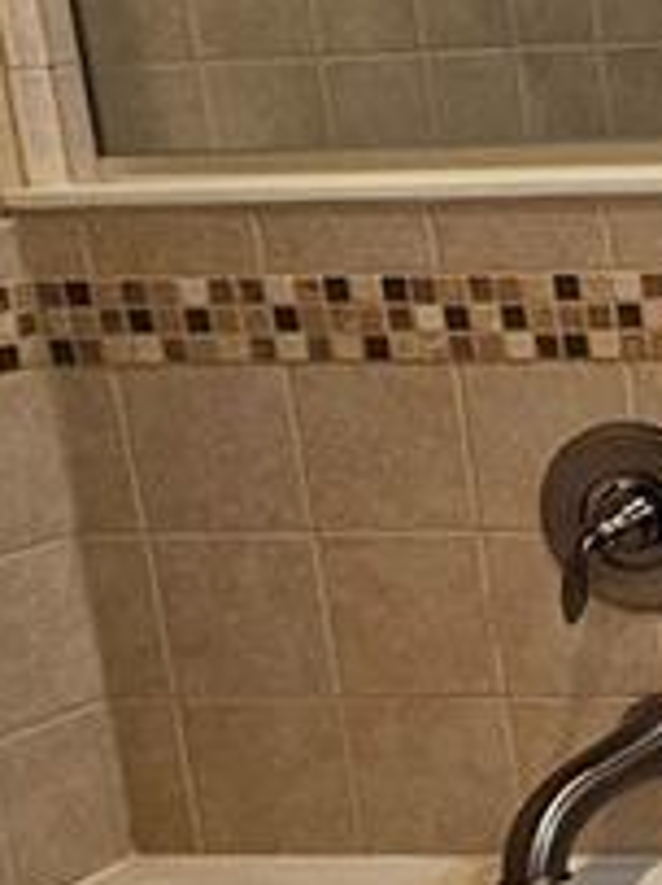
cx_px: 1851
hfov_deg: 12.1
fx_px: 1965
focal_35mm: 77
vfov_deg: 25.3
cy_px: 379
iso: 160
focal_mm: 2.2
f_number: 2.2
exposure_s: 1/60
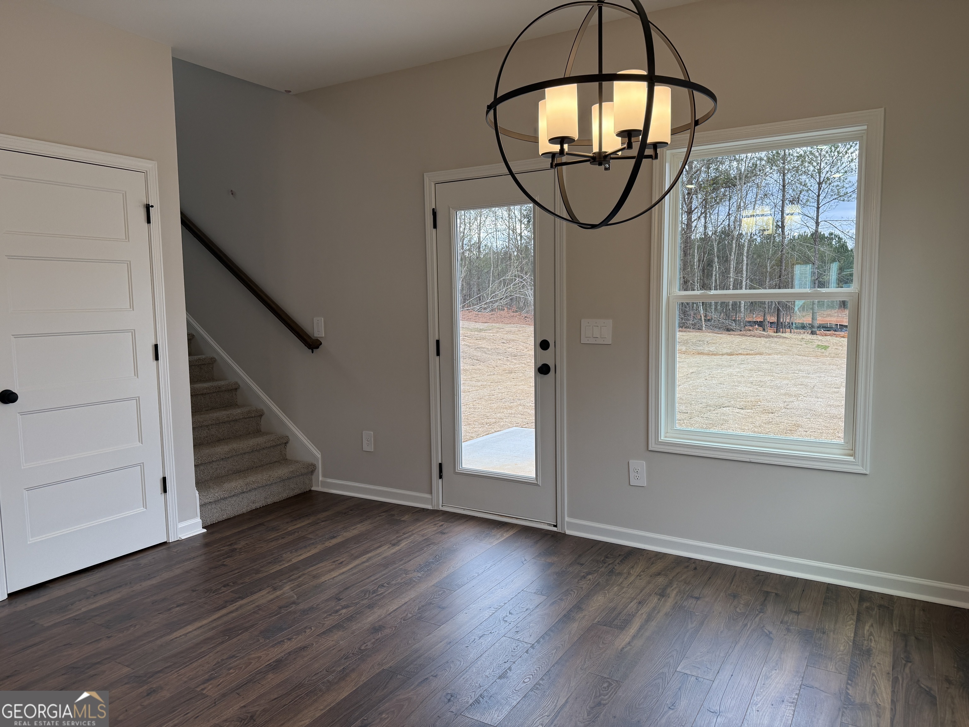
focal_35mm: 24
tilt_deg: -4.6
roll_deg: +0.8
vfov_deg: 56.8
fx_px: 672
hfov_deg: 71.6
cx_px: 484
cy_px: 364
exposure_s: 1/365
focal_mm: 6.76
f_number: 1.78
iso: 100
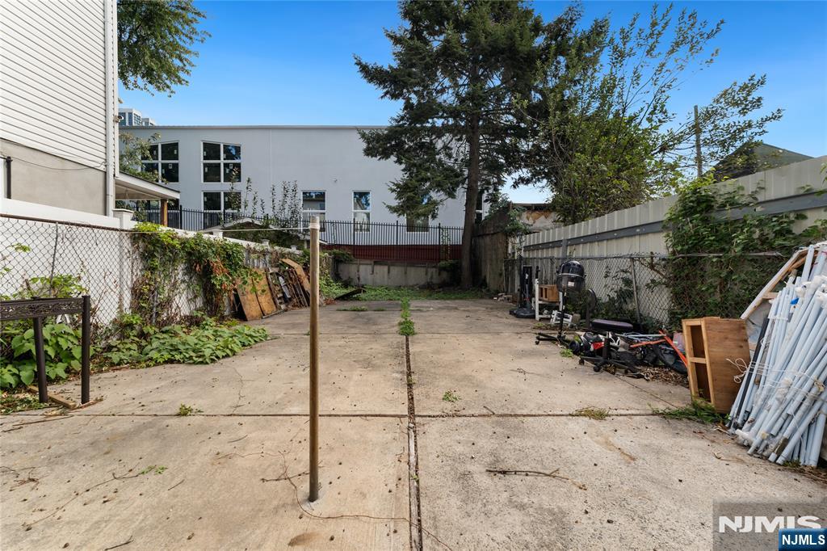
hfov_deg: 104.3
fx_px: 321
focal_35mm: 14
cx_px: 414
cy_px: 276
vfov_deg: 81.2
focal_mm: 14
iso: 200
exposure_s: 1/500
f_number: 7.1
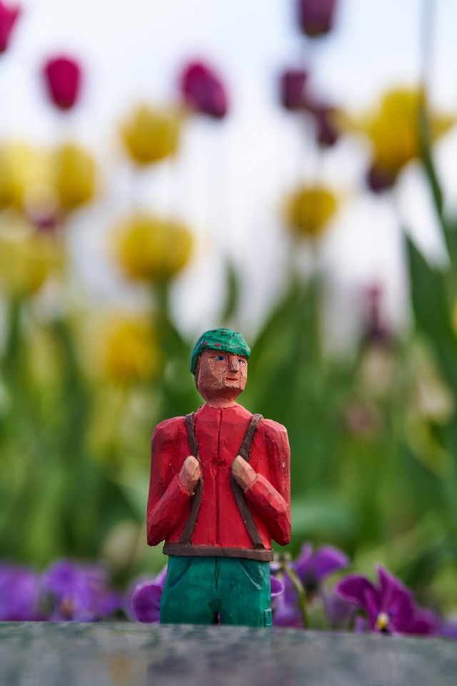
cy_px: 343
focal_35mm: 55
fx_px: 1047
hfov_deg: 24.6
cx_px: 228
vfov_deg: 36.2
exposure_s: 1/1250
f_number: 2.8
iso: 100
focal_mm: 55
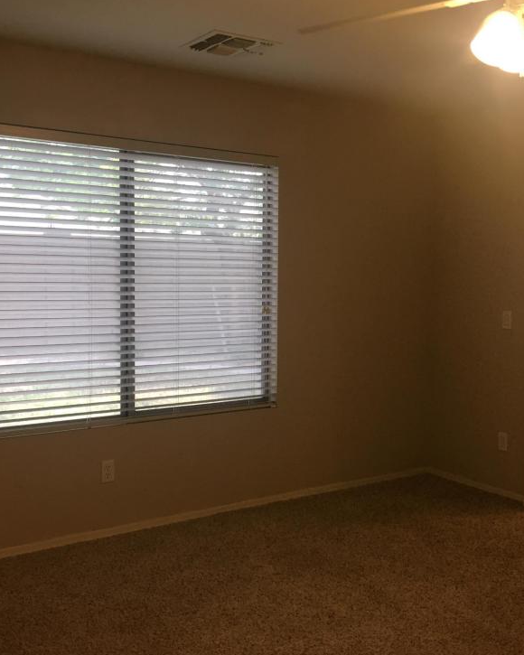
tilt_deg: -2.2
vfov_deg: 45.8
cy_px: 314
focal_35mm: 40
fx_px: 775
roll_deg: -1.4
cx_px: 315
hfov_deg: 37.2
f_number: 2.2
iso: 40
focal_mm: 4.15
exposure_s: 1/30
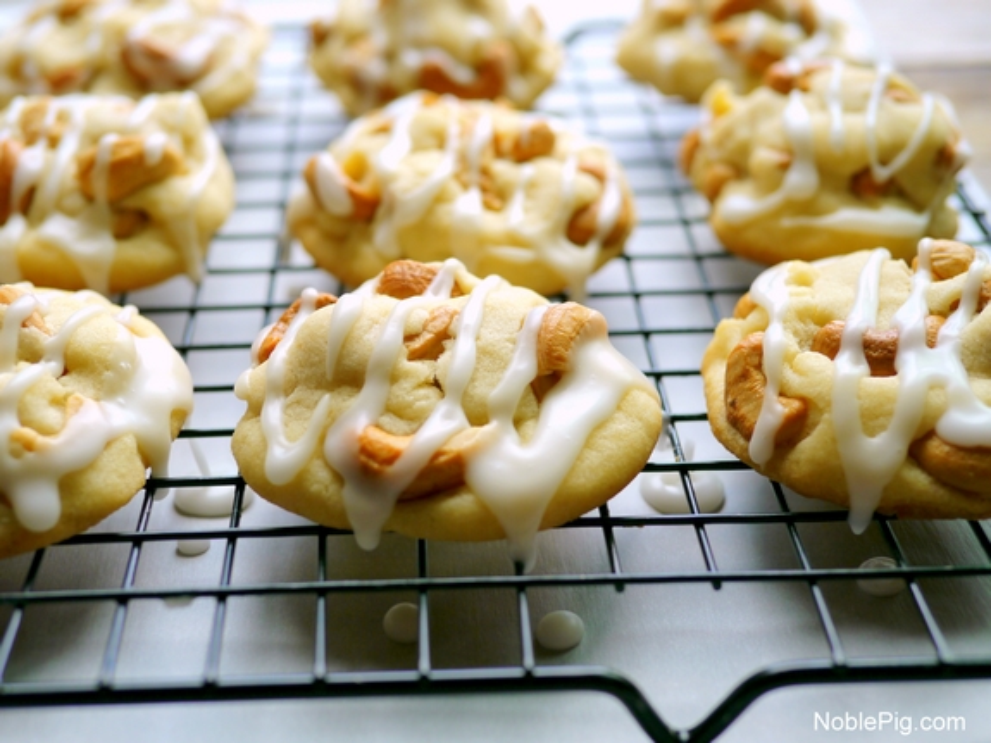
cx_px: 496
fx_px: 1431
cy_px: 372
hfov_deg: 38.2
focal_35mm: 50
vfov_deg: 29.1
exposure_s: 1/400
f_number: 2.8
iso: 125
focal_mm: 25
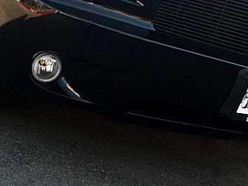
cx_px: 131
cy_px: 15
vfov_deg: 20.8
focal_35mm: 69
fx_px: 494
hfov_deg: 28.2
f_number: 2.8
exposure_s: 1/100
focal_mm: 6.3
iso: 50
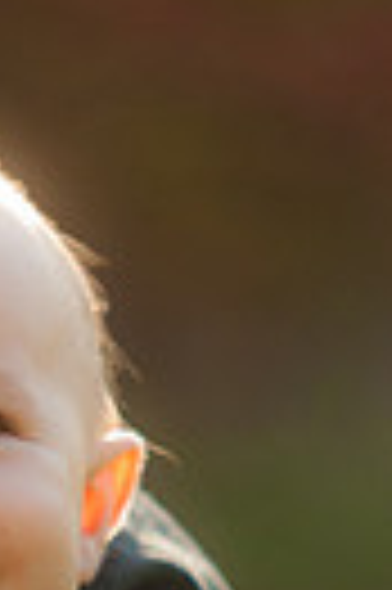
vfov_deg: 2.2
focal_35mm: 956
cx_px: 52
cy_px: 892
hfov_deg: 1.4
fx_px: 15650
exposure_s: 1/640
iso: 250
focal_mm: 185
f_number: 2.8
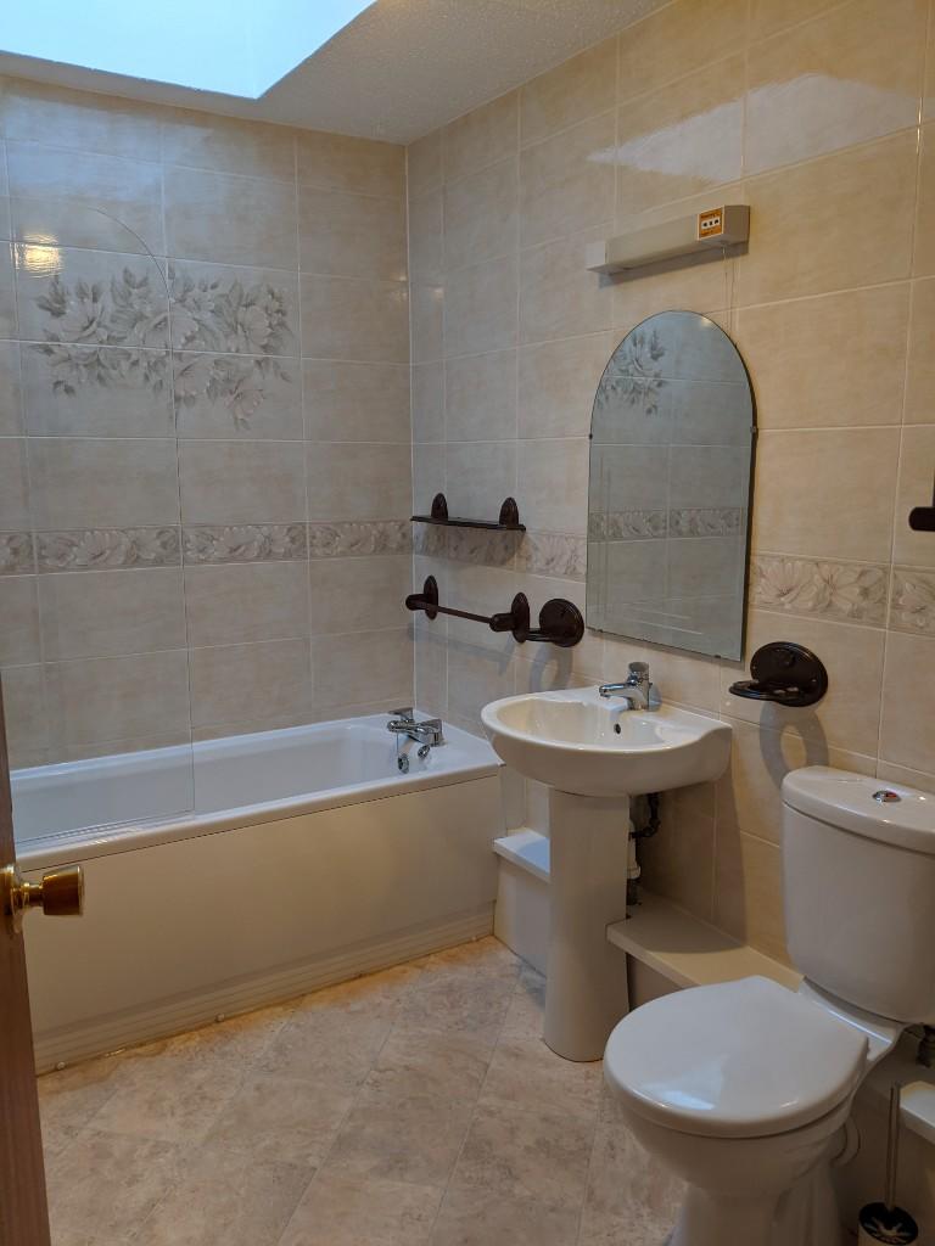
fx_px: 972
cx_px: 468
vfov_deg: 65.3
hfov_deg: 51.4
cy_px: 623
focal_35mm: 27
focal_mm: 4.44
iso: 61
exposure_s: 1/25
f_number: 1.8
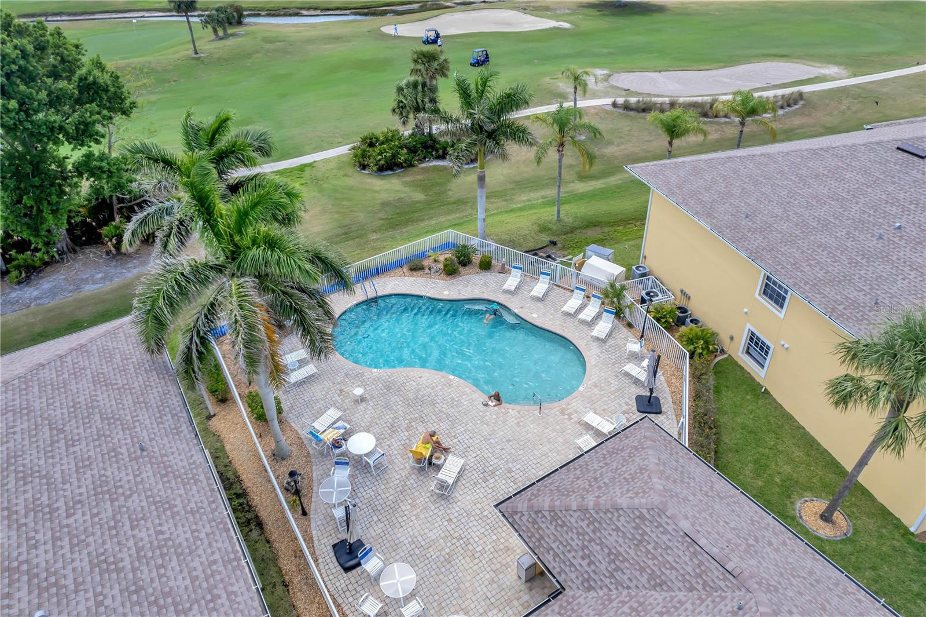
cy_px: 308
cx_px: 463
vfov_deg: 57.2
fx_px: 566
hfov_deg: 78.6
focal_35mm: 22
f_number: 2.8
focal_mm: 8.38
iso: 100
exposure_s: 1/500
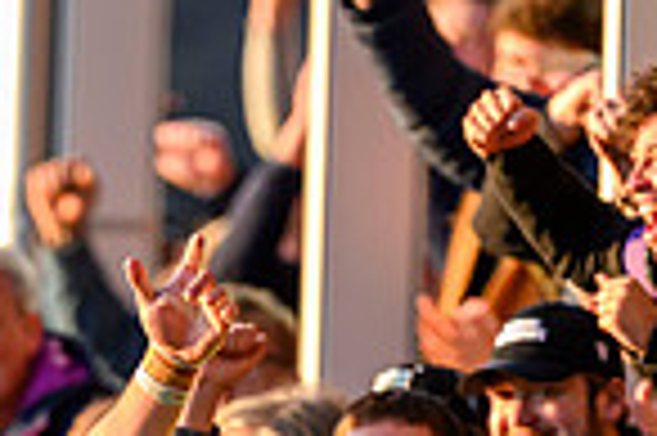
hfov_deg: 1.0
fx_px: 36021
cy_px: 1014
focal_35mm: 1976
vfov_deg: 0.7
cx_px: 39
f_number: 3.5
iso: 2000
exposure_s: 1/2000
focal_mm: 400
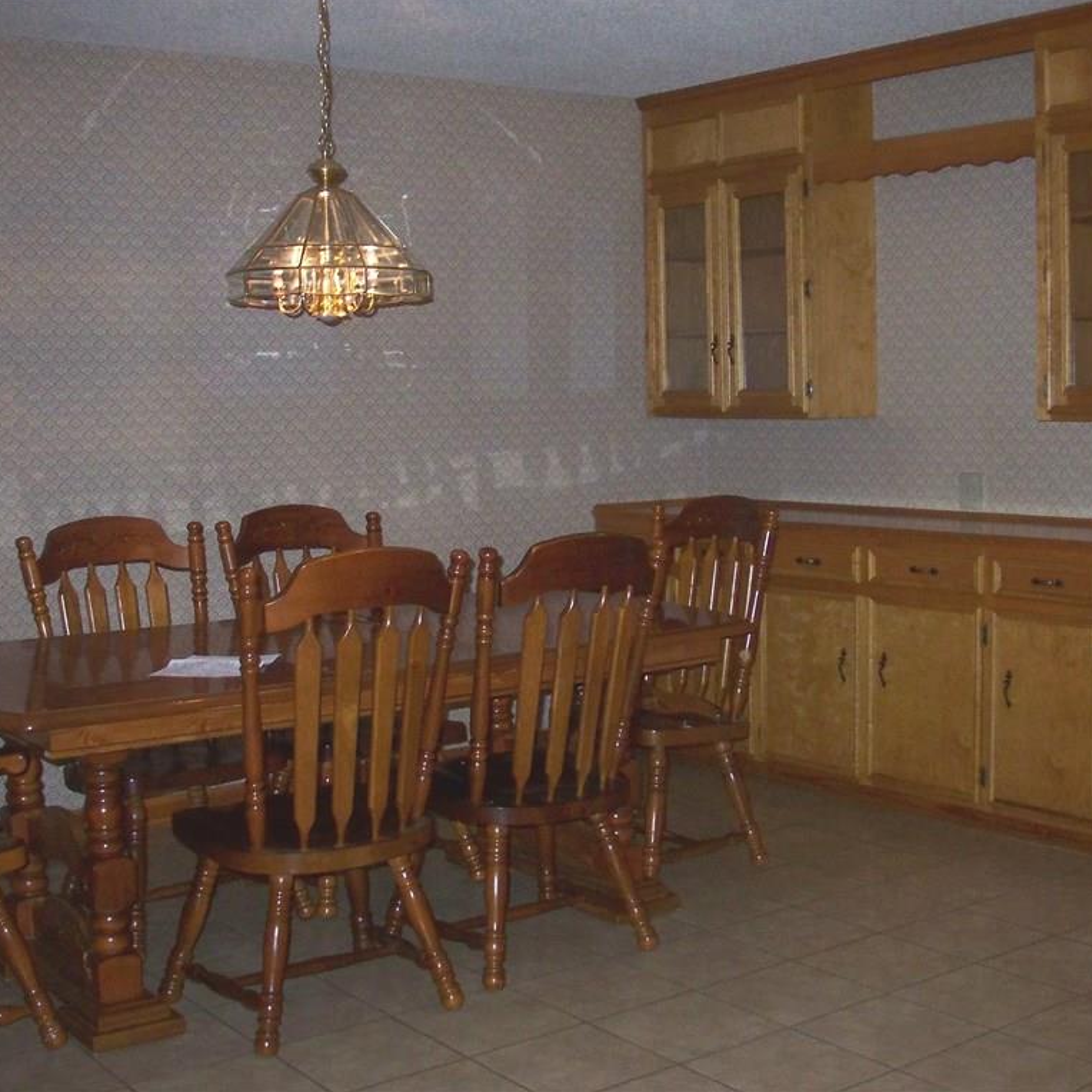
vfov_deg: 37.6
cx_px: 607
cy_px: 545
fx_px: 1606
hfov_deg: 37.5
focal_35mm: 45
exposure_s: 1/60
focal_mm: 6.3
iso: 250
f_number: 3.9
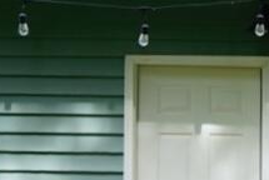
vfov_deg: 5.4
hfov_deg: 7.5
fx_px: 1886
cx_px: 681
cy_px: 206
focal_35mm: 252
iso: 100
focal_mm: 35
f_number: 5
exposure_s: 1/125
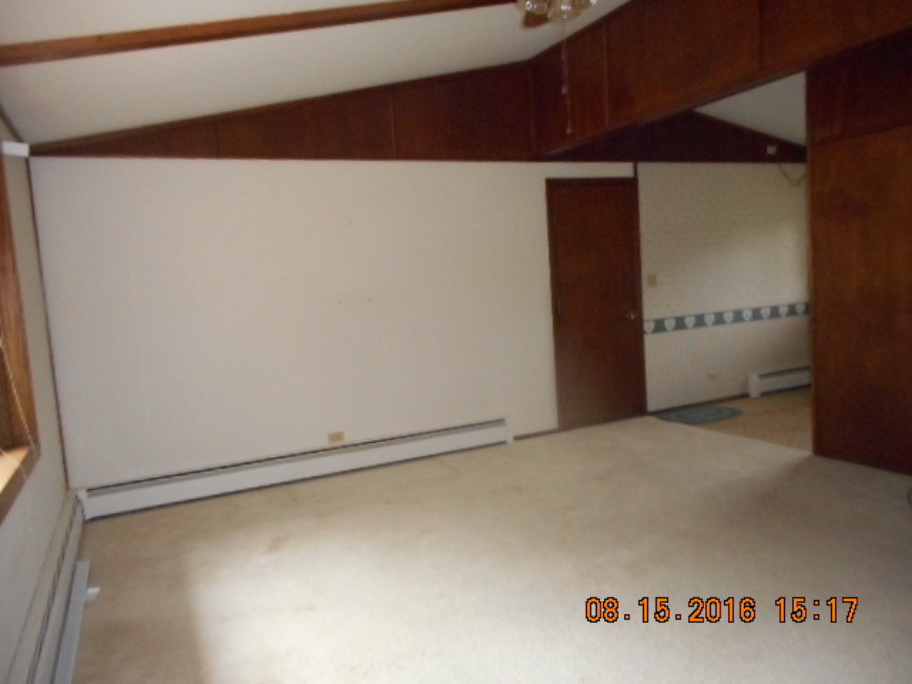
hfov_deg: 69.4
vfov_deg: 54.9
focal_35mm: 25
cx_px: 456
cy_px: 342
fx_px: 659
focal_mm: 4.5
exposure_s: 1/25
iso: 640
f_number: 3.7
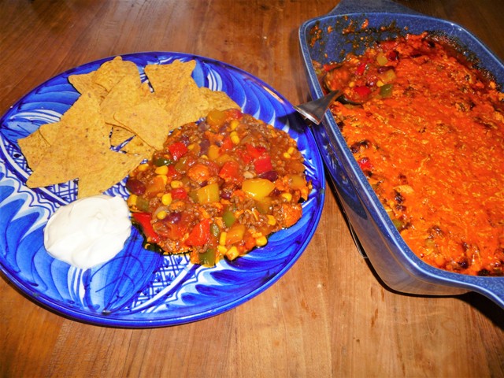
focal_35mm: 28
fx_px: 408
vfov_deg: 49.7
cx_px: 252
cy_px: 189
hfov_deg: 63.4
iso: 100
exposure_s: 1/30
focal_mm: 4.7
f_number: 3.3
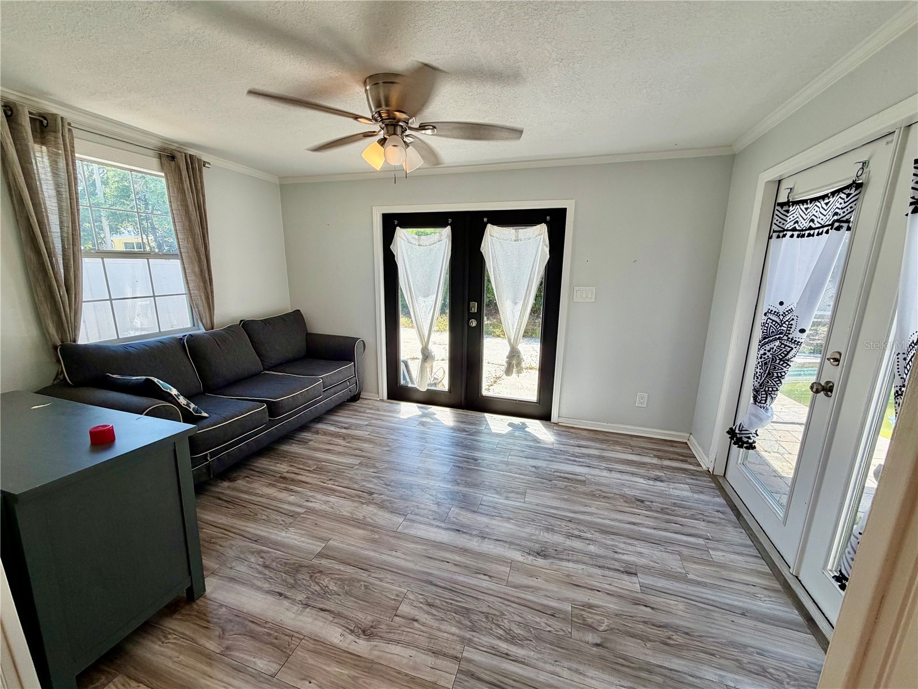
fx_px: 371
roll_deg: -0.6
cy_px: 344
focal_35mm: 14
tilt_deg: -12.5
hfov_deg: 102.1
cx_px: 459
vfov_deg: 85.7
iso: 64
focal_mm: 2.22
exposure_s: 1/157
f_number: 2.2
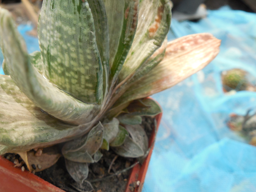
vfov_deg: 31.7
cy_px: 53
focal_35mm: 45
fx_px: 333
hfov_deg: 41.4
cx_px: 80
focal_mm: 5.6
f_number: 3.6
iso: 125
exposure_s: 1/200
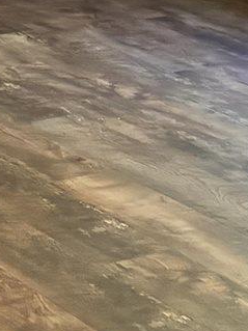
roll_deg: -0.2
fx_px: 1797
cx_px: 39
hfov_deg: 7.9
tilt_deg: -17.3
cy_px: 30
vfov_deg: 10.5
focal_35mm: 188
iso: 250
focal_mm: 5.96
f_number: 1.6
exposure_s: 1/60
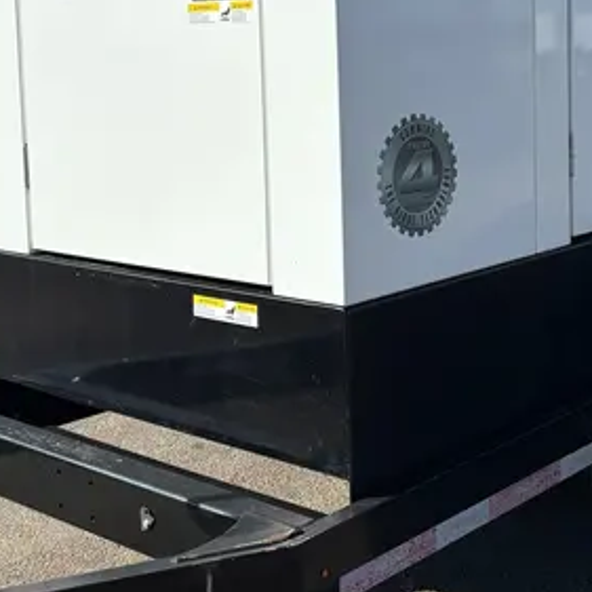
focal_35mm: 60
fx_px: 1161
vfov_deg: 28.1
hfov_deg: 28.2
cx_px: 449
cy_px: 127
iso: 50
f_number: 1.6
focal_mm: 5.96
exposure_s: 1/5348
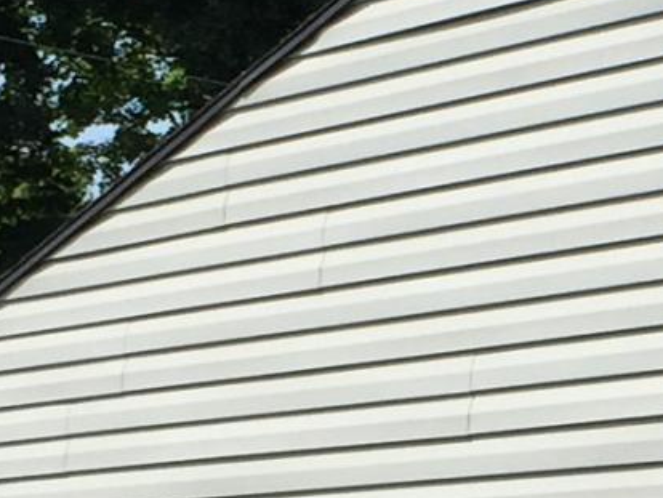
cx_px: 858
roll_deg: -3.1
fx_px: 4024
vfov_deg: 7.0
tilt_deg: +1.0
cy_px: 679
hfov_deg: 9.3
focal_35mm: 210
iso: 32
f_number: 2.2
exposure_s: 1/2198
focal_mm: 4.15
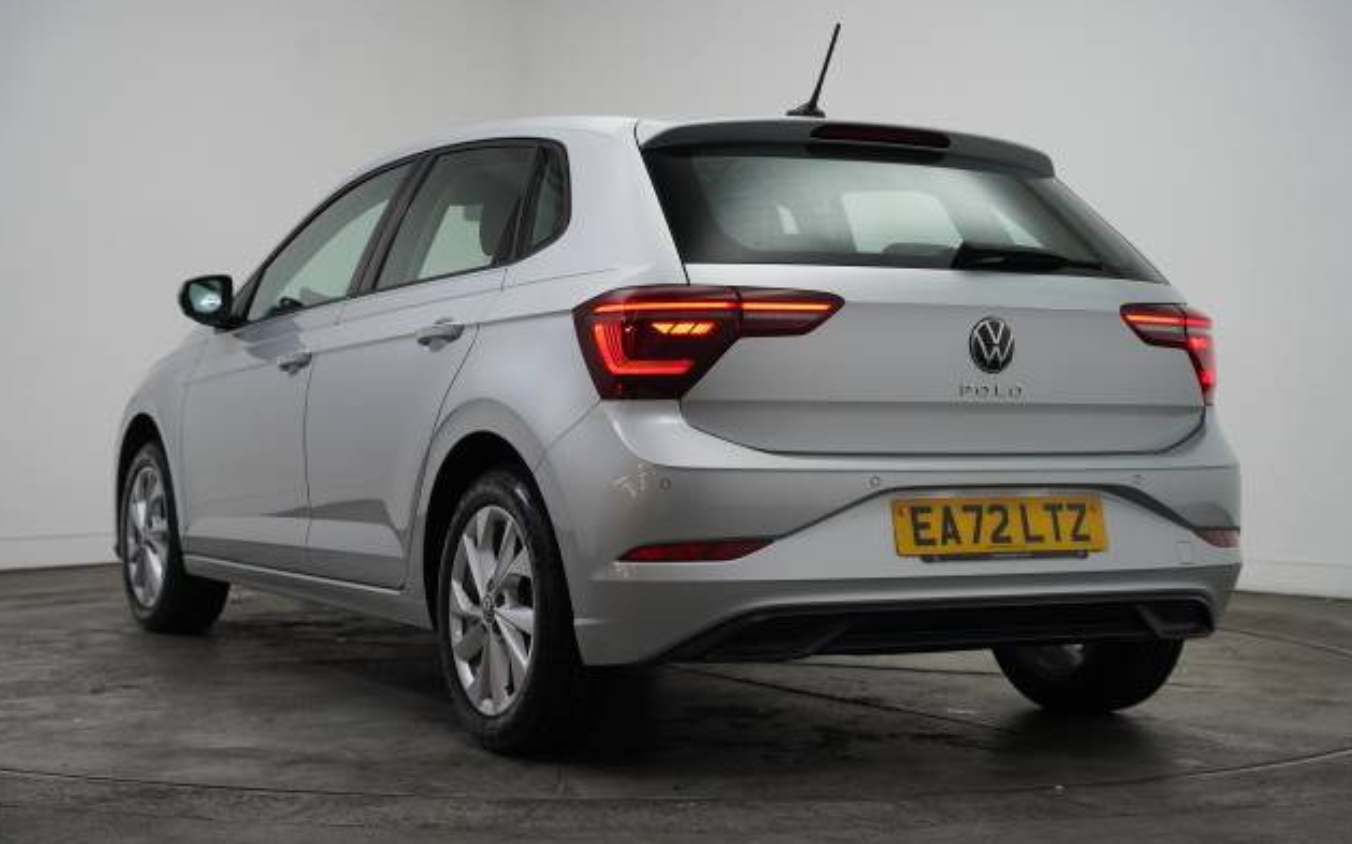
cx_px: 673
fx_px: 2119
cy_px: 434
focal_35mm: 58
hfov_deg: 35.4
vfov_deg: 22.5
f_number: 4
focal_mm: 55.5
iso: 800
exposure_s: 1/160
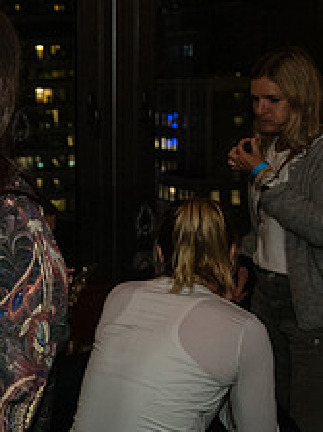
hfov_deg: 15.3
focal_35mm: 85
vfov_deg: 23.0
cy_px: 235
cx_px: -230
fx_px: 1059
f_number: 4
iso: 6400
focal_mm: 34
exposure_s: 1/125
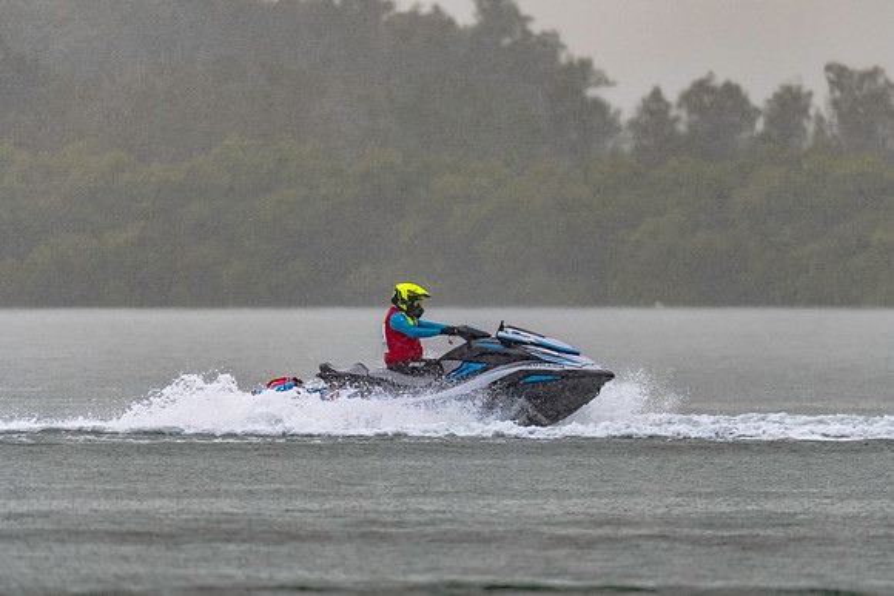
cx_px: 470
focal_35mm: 675
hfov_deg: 3.1
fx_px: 16767
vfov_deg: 2.0
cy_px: 320
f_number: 6.3
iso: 800
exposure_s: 1/800
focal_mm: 600
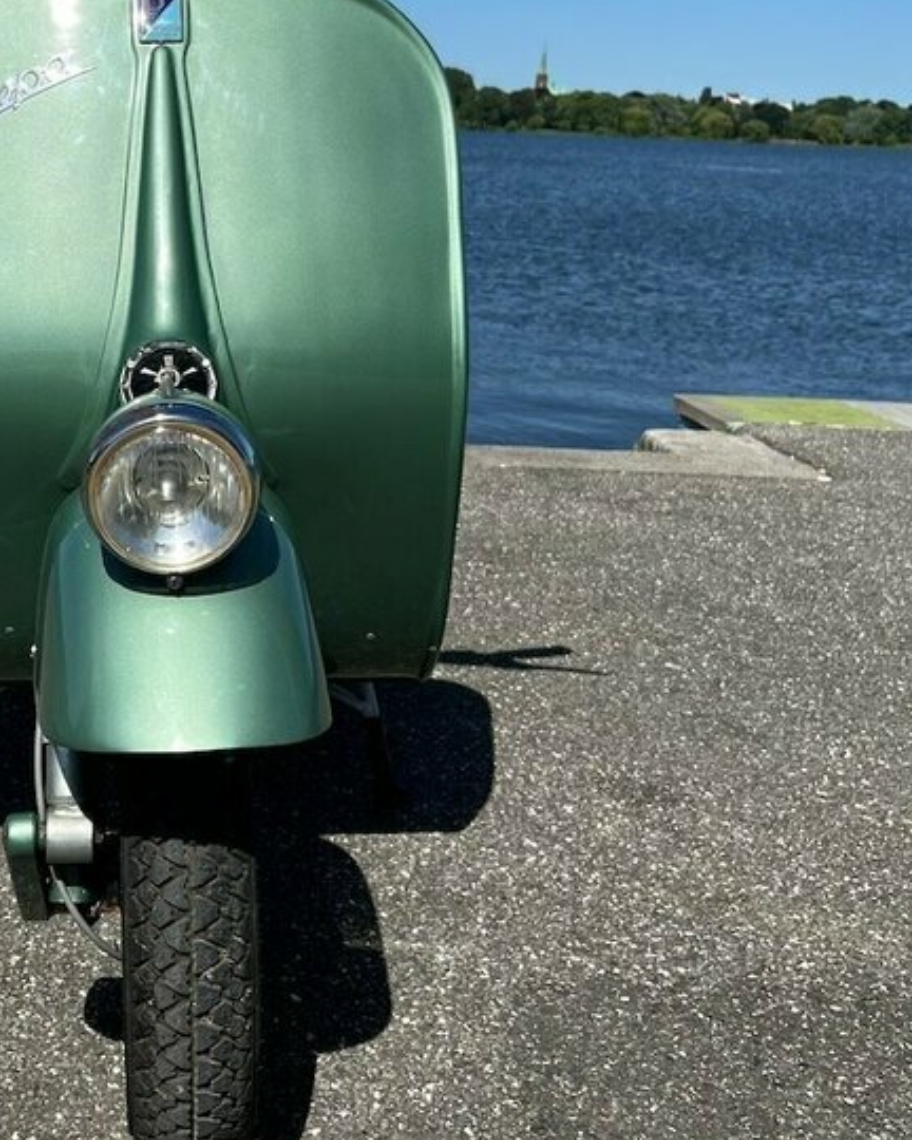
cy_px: 365
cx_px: 165
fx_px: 1586
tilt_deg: -9.9
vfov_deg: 39.0
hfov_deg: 31.2
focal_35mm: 47
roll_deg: -2.6
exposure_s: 1/5076
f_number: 1.6
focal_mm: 5.1
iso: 50
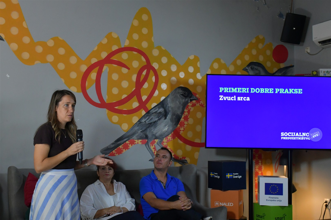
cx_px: 166
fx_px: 441
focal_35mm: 48
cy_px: 110
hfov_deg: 41.1
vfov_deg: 28.1
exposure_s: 1/125
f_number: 7.1
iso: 1600
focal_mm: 24
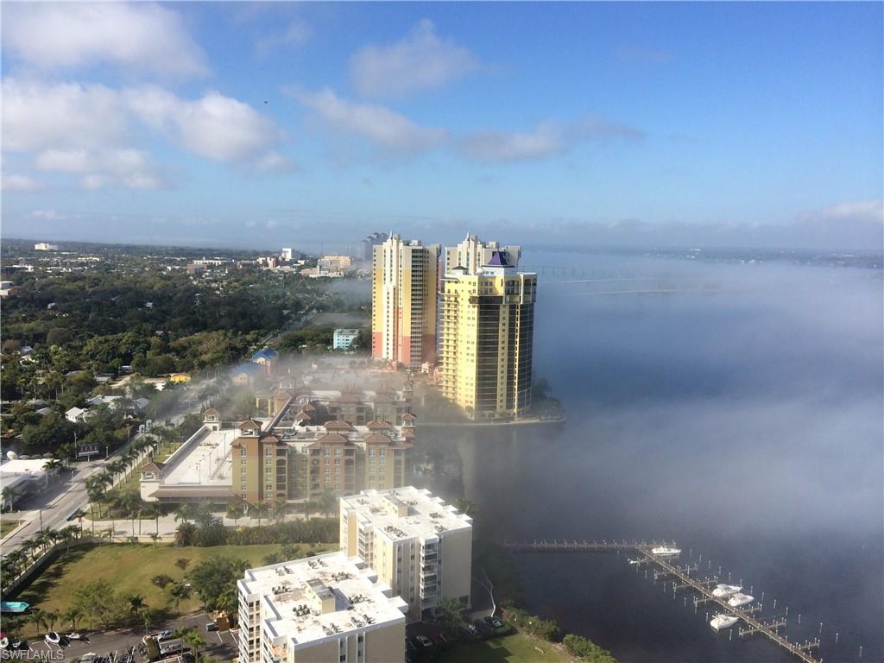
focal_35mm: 30
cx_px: 442
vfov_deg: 46.8
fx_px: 766
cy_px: 332
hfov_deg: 60.0
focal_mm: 4.12
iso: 40
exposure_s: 1/2740
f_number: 2.2
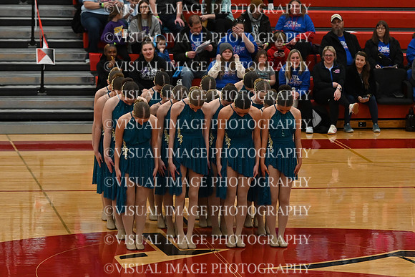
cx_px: 208
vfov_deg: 8.2
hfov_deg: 12.2
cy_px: 138
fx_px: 1937
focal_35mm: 168
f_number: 4
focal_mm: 112
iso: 5000
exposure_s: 1/400
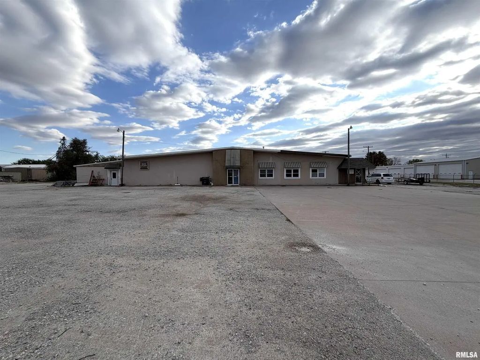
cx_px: 240
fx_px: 194
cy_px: 180
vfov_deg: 85.7
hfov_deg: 102.1
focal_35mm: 14
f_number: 2.2
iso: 20
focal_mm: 2.22
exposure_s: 1/841
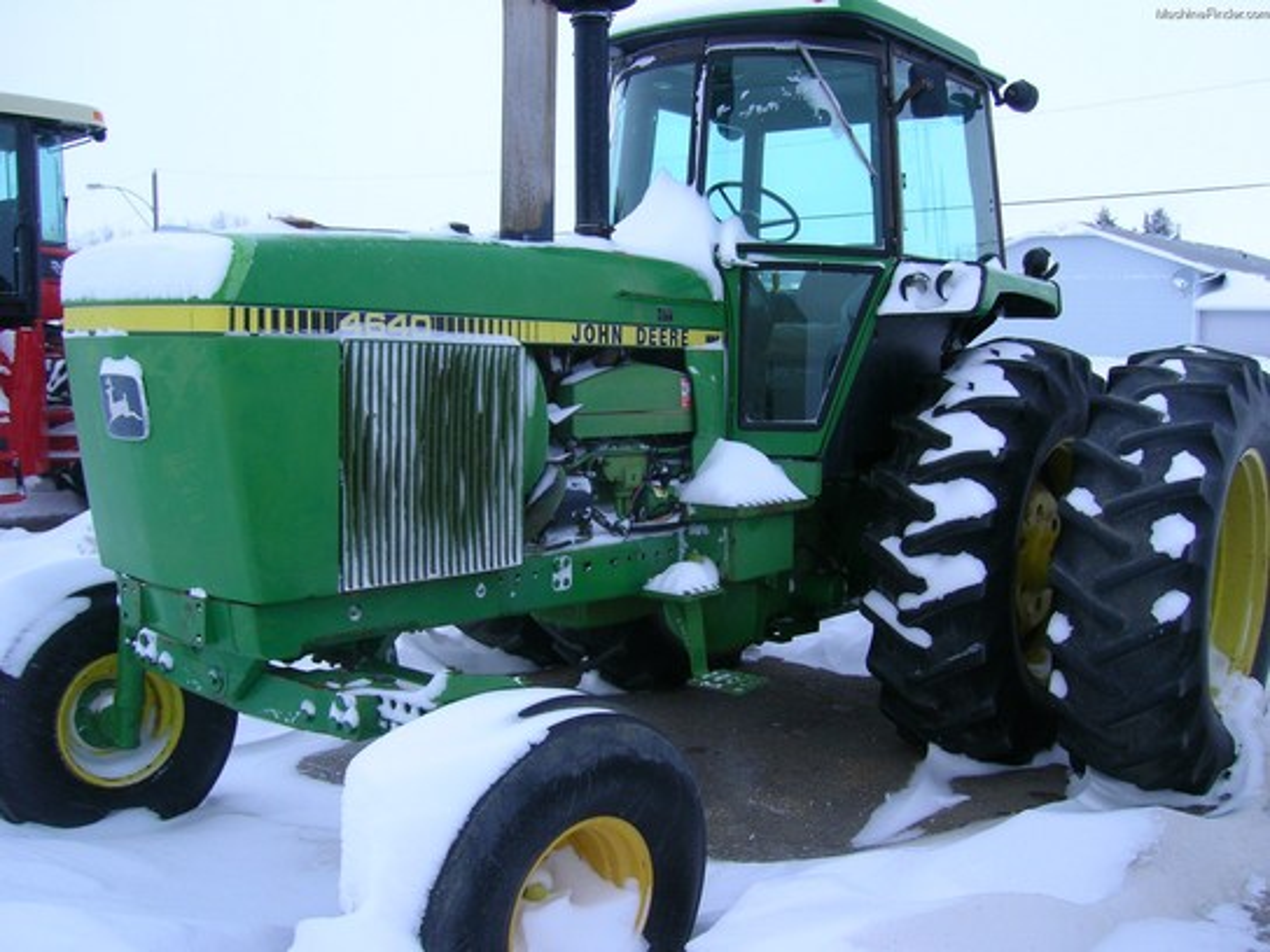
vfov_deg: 41.8
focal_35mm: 34
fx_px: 1247
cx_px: 635
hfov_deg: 54.0
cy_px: 476
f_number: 4.9
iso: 50
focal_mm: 5.7
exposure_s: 1/168
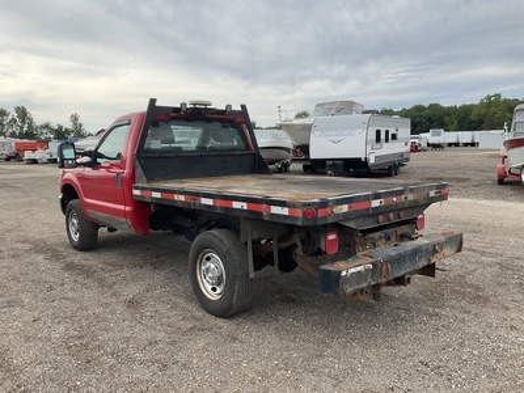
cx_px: 262
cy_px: 196
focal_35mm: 29
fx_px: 439
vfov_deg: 48.2
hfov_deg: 61.7
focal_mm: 3
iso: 25
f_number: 1.8
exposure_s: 1/599
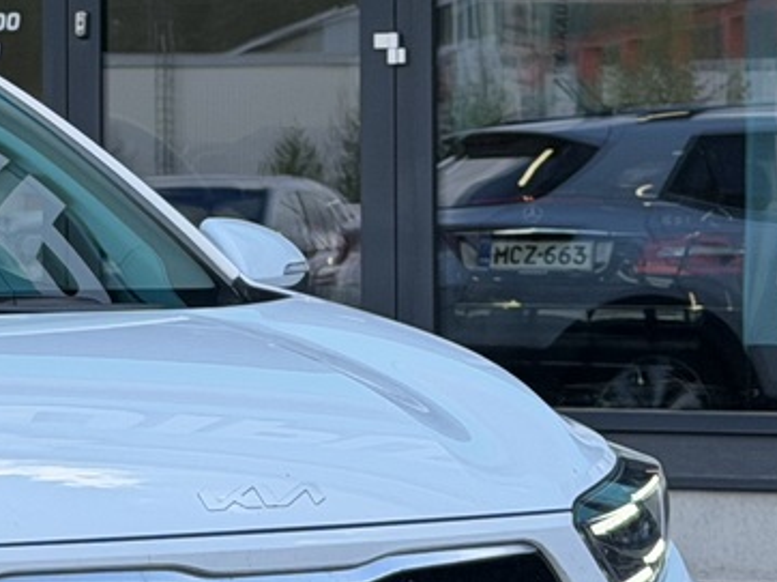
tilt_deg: +0.3
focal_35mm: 191
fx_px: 4284
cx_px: -290
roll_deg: +0.1
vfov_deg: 7.8
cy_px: 180
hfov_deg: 10.1
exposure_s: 1/1513
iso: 64
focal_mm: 6.76
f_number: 1.78
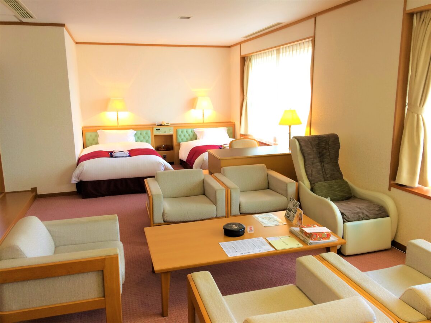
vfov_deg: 48.2
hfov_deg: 61.7
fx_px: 361
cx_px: 216
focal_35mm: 29
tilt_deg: -10.0
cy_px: 162
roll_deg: +0.3
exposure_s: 1/30
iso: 50
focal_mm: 4.15
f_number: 2.2
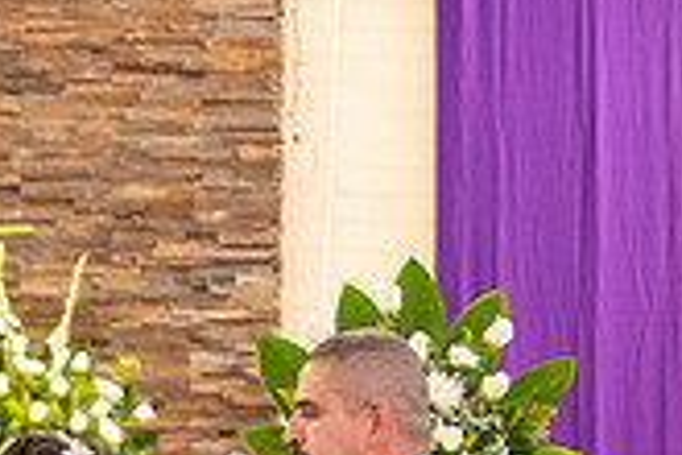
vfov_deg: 5.2
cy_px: 770
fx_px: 4906
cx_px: -175
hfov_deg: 7.9
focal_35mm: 259
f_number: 2.8
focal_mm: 70
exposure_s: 1/160
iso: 2000
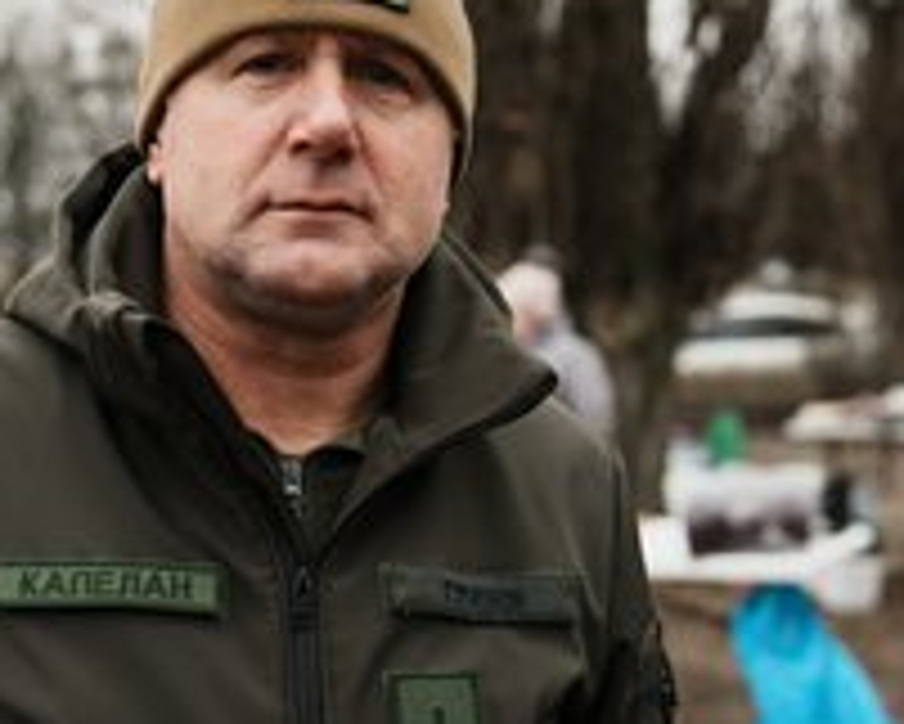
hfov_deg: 27.5
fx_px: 1847
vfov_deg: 22.2
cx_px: 373
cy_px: 299
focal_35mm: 69
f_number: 2.8
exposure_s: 1/80
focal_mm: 37
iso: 125
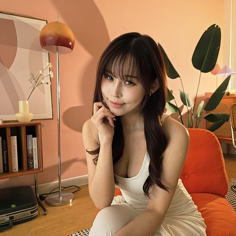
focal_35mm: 28
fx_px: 216
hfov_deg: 57.3
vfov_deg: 57.3
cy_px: 121
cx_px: 113
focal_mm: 6.25
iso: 50
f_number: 1.7
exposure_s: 1/65.3
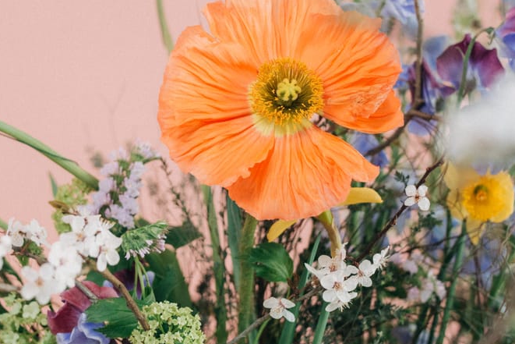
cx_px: 182
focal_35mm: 62
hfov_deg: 32.2
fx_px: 887
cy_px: 92
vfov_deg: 21.8
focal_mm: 40
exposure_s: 1/400
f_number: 2.8
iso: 800
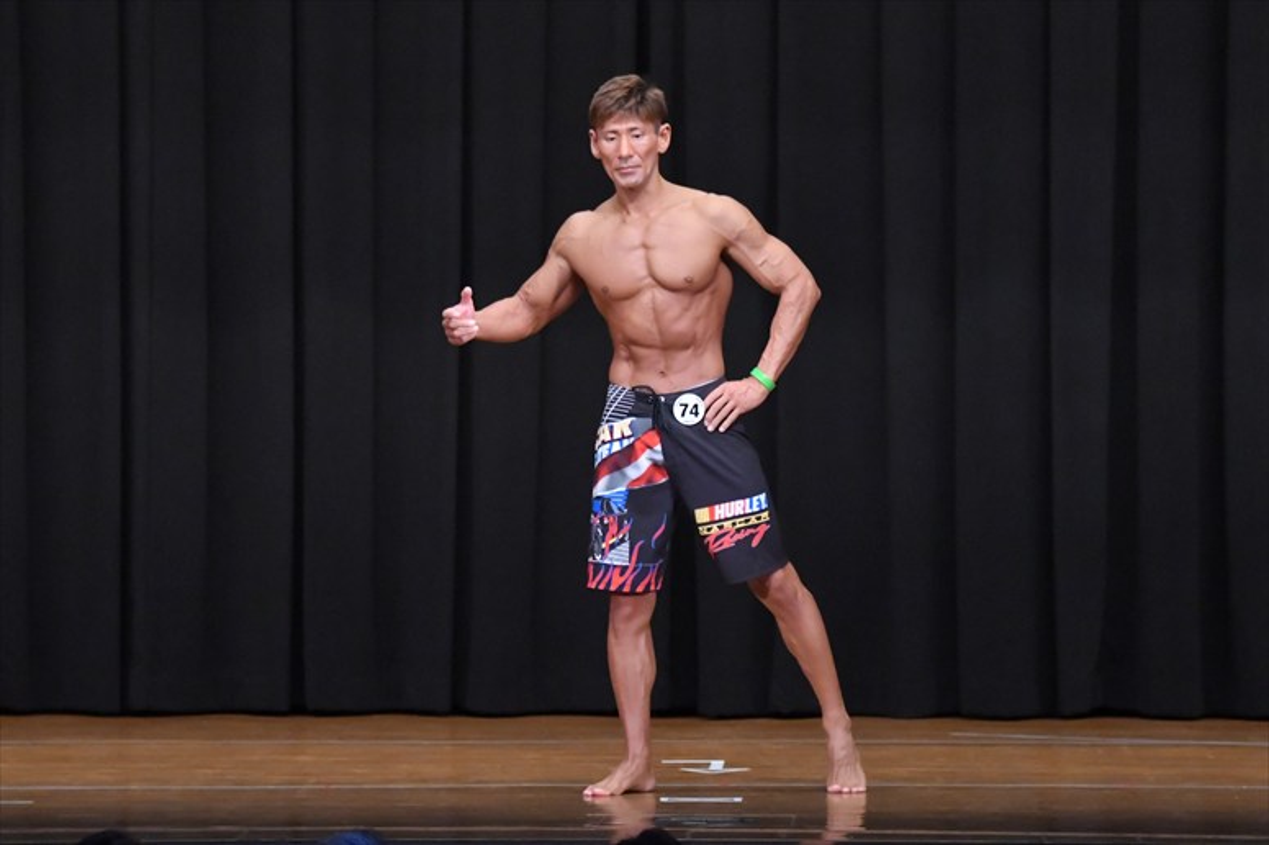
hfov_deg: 9.5
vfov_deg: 6.3
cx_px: 634
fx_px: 7646
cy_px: 422
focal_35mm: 217
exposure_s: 1/400
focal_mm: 145
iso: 8000
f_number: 5.6
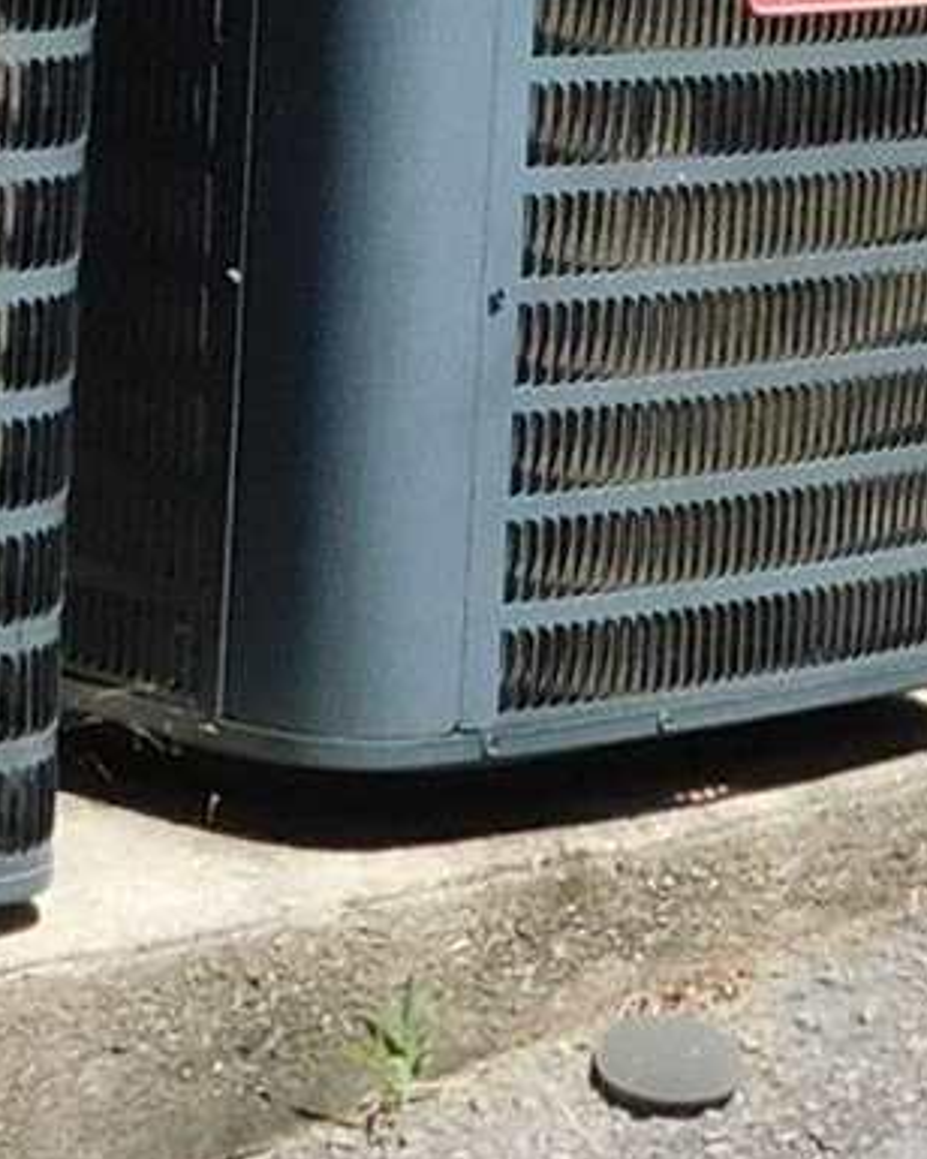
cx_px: 704
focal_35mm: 179
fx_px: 6139
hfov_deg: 8.6
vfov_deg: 10.7
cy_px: 211
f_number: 3
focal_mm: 4
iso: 125
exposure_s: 1/800
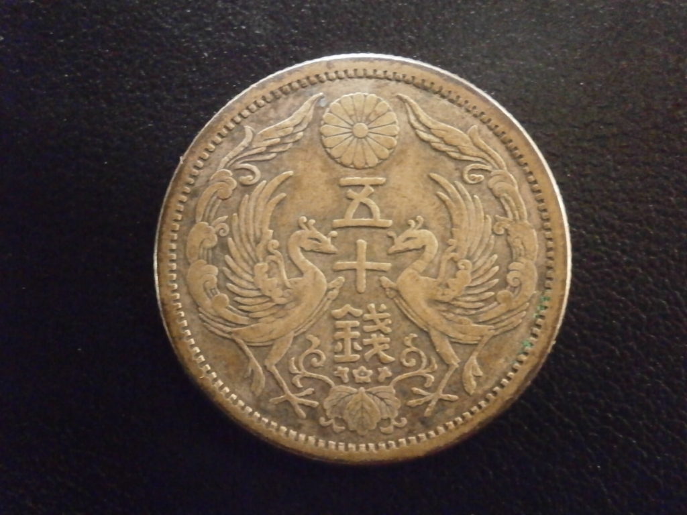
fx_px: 933
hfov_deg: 40.4
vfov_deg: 30.9
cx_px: 344
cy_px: 258
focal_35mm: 47
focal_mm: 8.3
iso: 1600
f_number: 3.4
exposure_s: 1/8
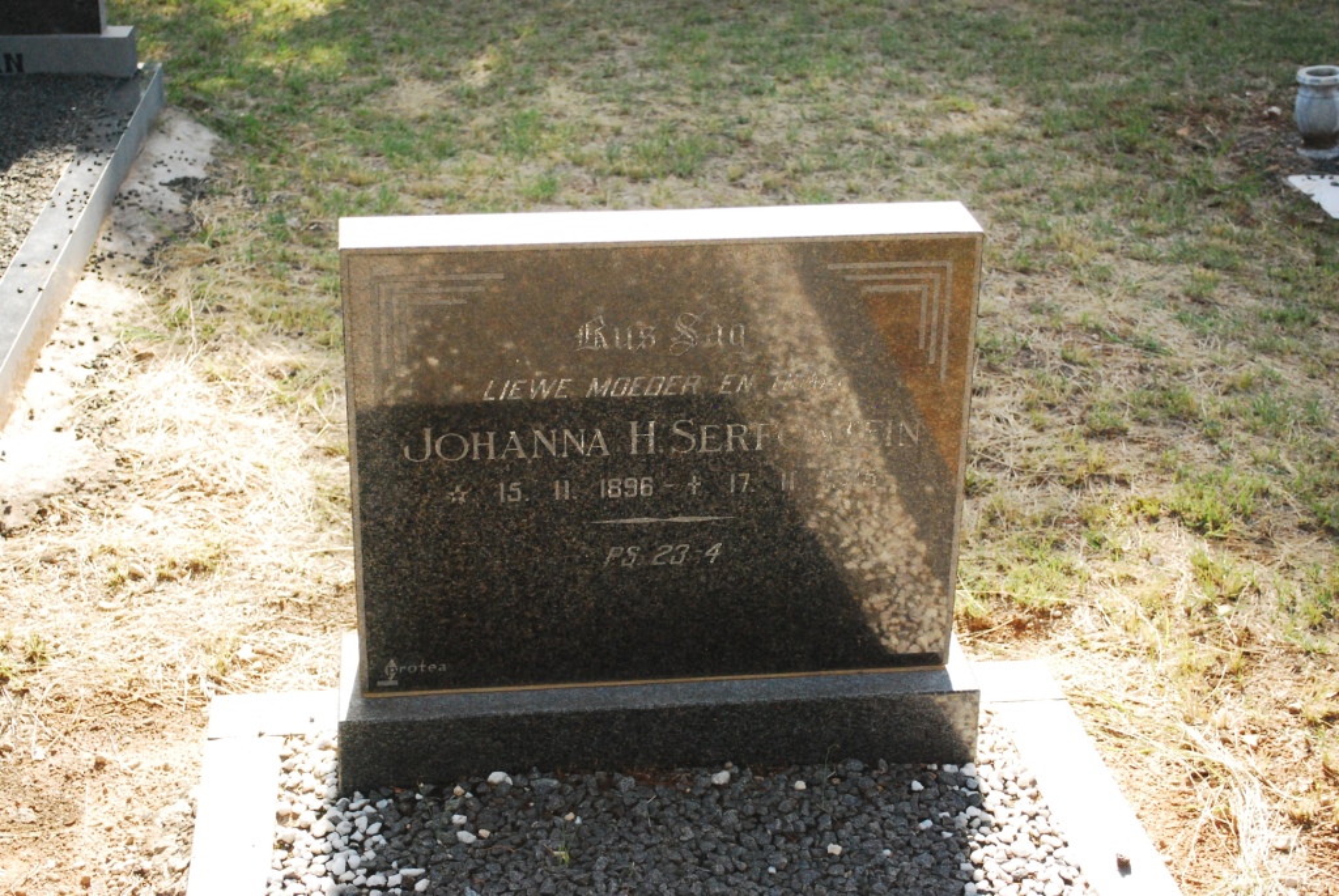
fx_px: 2122
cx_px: 670
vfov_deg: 23.8
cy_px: 448
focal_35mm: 57
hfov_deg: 35.0
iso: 1600
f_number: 5.3
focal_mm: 38
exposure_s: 1/1600
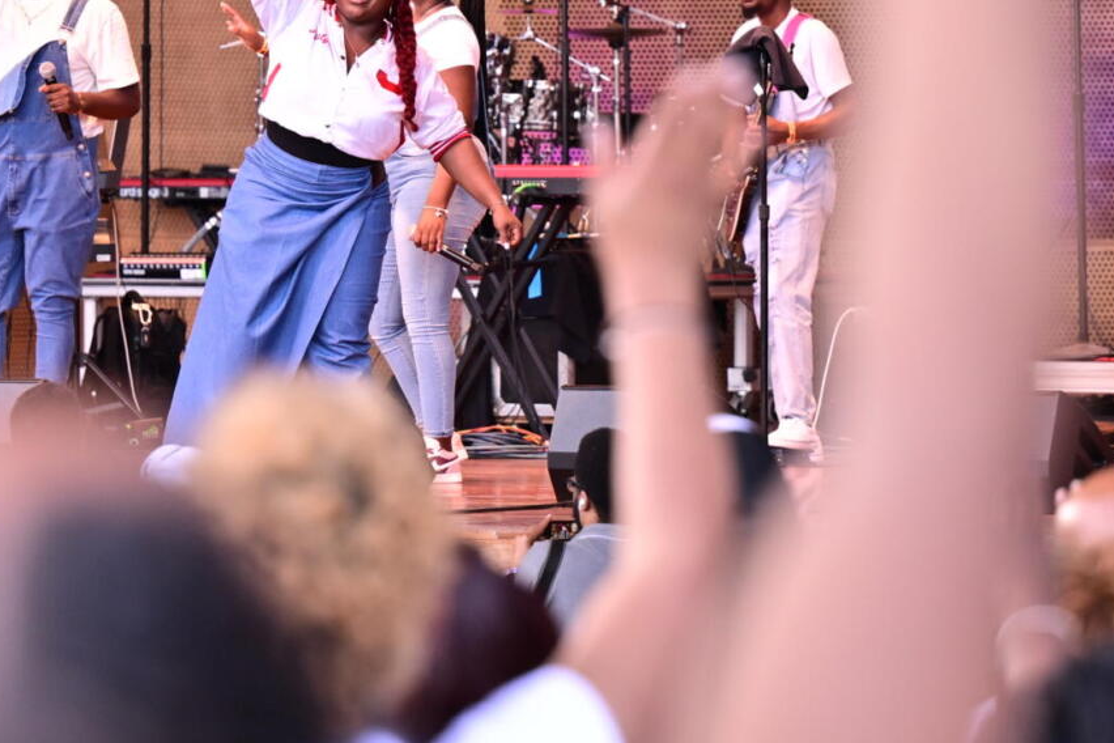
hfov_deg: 5.4
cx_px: 386
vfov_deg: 3.6
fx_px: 11758
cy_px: 125
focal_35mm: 380
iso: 640
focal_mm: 120
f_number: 3.2
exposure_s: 1/250
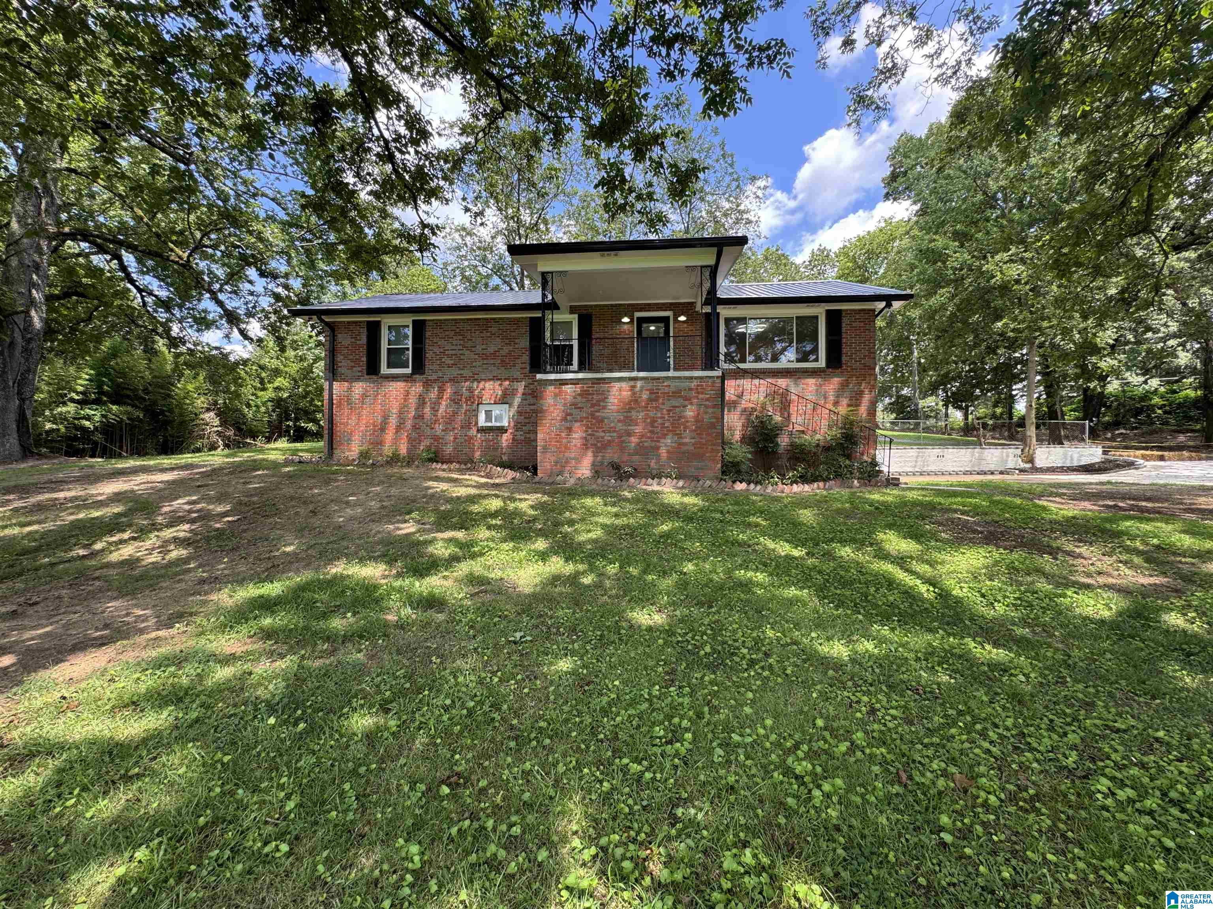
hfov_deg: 102.1
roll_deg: -0.1
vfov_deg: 85.7
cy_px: 454
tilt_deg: +0.0
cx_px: 606
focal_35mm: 14
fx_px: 491
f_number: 2.2
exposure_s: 1/163
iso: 40
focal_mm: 2.22
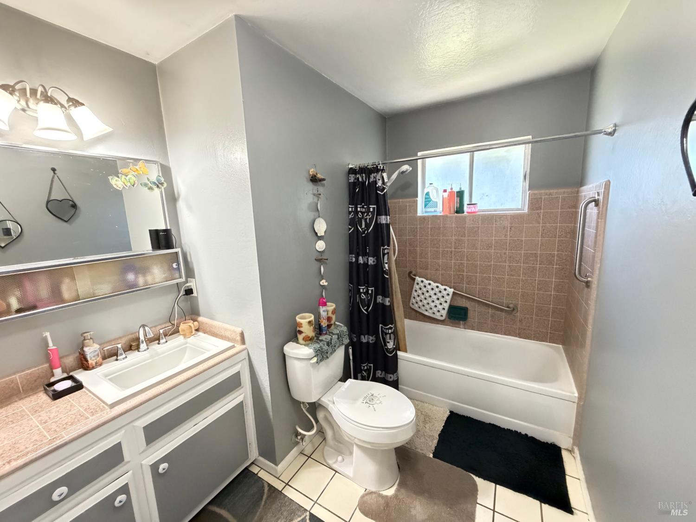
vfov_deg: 85.7
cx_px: 348
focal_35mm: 14
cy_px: 261
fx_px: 281
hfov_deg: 102.1
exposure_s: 1/60
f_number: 2.2
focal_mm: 2.22
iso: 1250
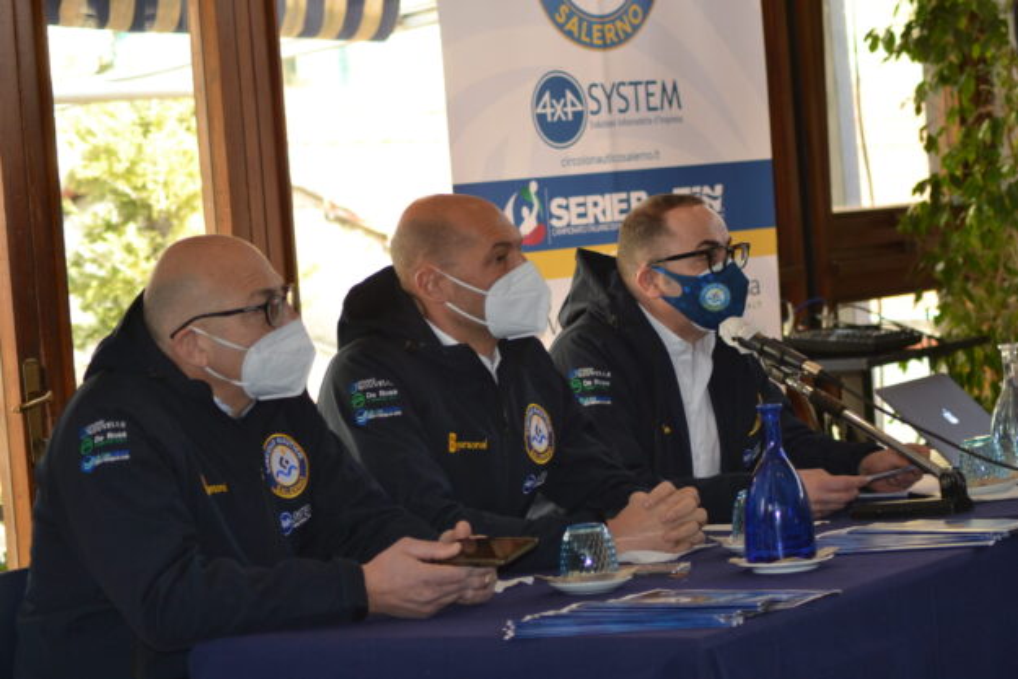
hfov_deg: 19.5
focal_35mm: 105
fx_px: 2970
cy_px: 340
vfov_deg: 13.0
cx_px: 509
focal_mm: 70
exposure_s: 1/125
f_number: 4
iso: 250
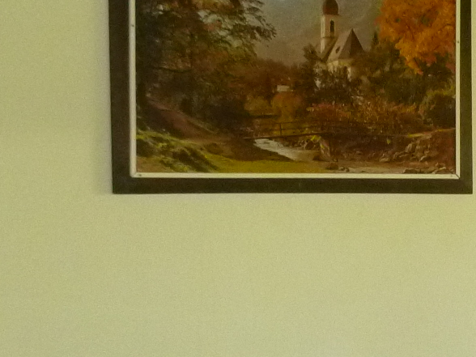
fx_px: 1678
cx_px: 402
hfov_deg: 16.0
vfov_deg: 12.0
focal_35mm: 122
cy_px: 336
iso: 320
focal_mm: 5
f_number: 3.3
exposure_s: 1/60
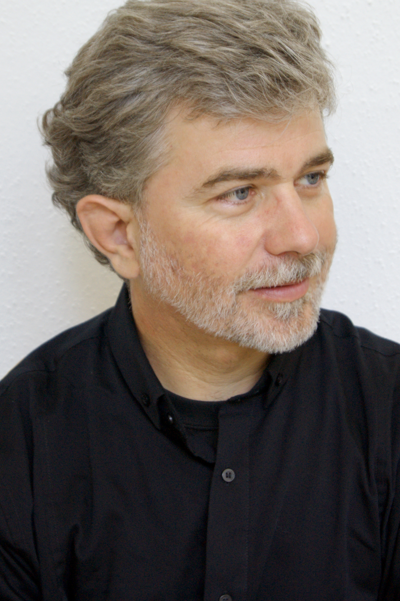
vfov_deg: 19.7
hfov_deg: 13.2
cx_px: 184
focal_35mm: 104
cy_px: 280
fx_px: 1729
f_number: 5.6
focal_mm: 55
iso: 400
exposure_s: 1/13
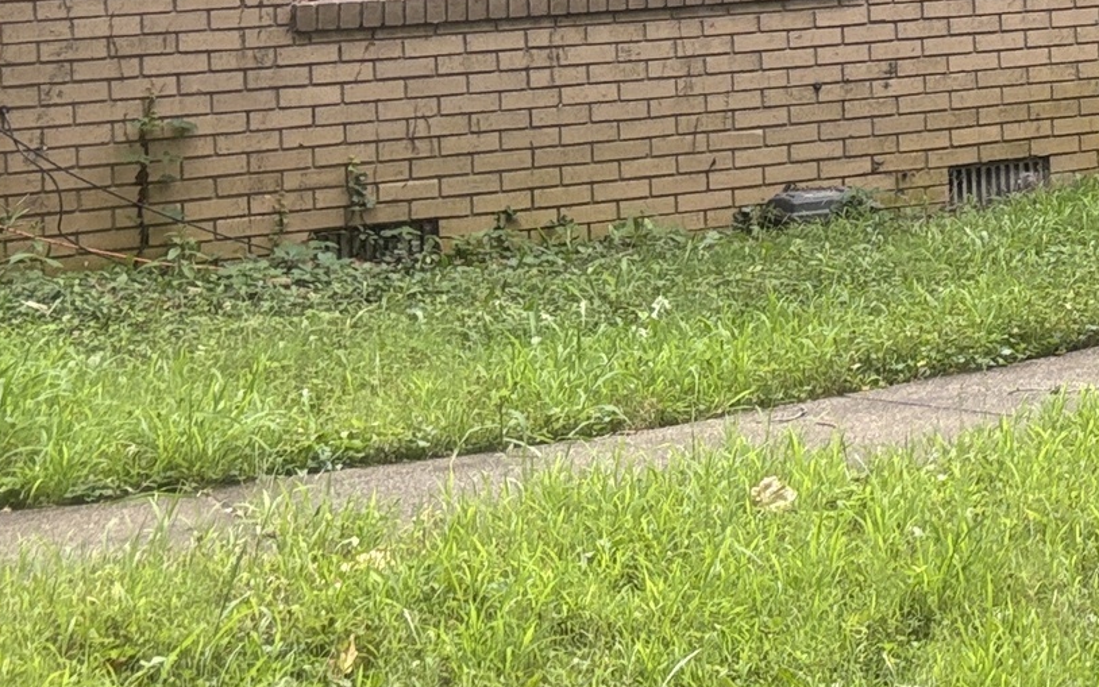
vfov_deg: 12.2
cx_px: 1578
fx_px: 3115
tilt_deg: +0.5
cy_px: -204
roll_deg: +3.2
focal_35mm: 104
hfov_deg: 18.1
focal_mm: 5.96
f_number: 1.6
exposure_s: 1/227
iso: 125
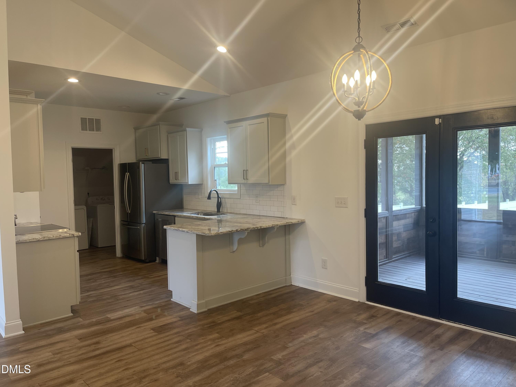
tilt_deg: -5.1
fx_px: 373
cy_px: 194
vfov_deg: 54.9
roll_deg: +0.6
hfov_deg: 69.4
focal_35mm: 25
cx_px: 258
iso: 80
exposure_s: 1/60
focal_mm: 5.1
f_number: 1.6
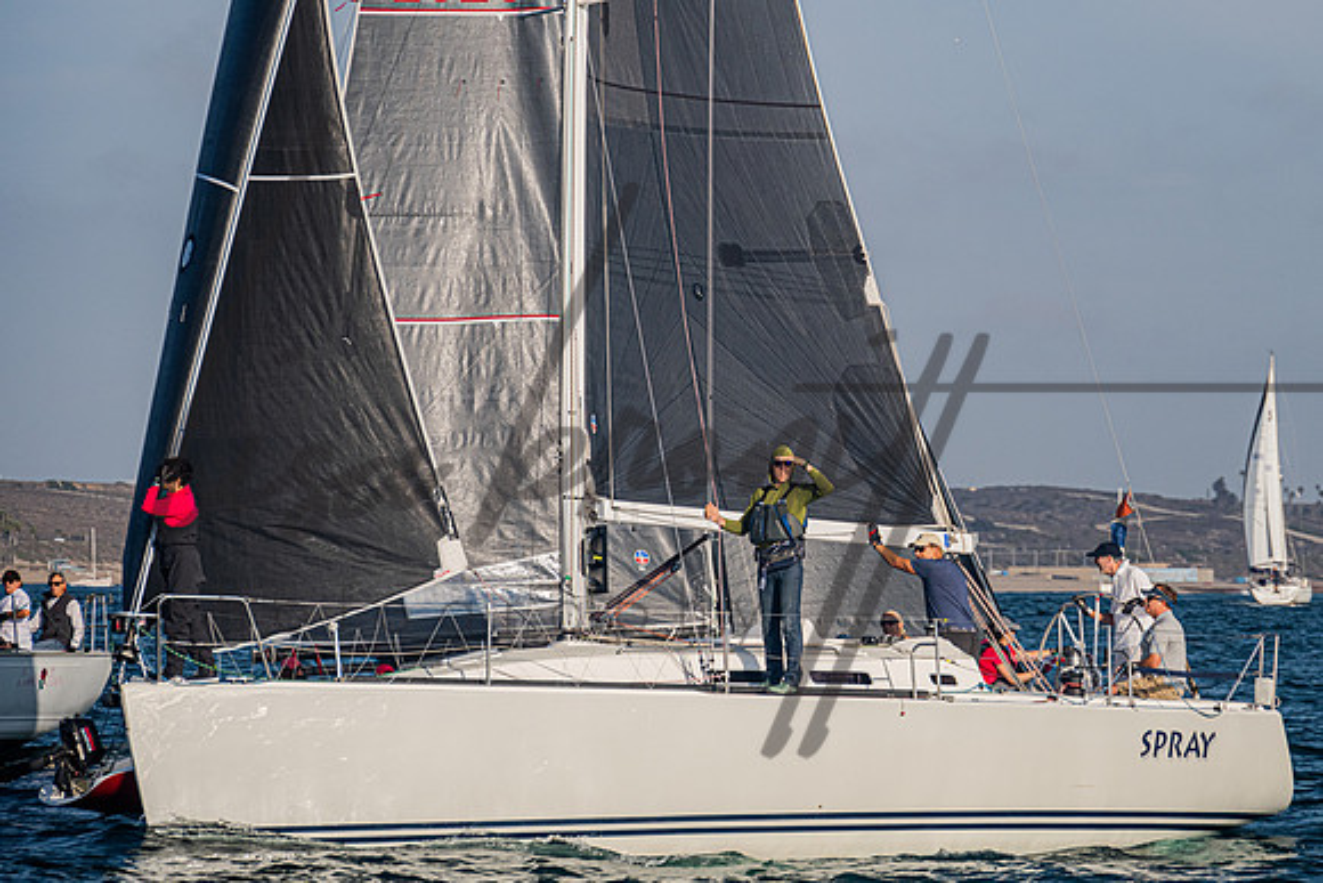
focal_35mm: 214
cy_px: 301
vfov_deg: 6.4
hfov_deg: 9.6
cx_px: 840
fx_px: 7849
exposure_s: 1/1600
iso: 400
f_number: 6.3
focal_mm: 160
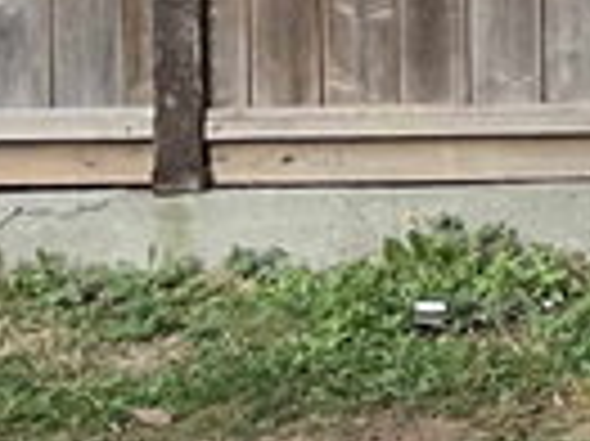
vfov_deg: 8.3
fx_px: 3014
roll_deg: +0.8
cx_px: 973
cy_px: -108
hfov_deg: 10.6
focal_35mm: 177
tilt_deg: -6.5
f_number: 1.8
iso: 25
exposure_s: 1/355
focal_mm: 3
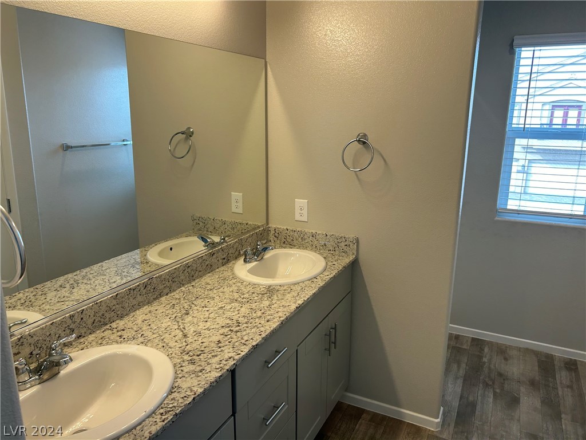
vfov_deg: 53.1
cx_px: 293
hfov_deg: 67.3
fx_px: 440
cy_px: 220
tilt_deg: -13.2
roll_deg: -0.7
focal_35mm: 26
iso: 64
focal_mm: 5.7
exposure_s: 1/120
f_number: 1.5
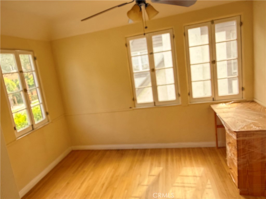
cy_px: 100
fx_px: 184
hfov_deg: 71.6
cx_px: 133
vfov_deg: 56.8
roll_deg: +8.8
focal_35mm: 24
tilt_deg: -10.8
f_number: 2.2
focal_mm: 2.22
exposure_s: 1/85
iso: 500
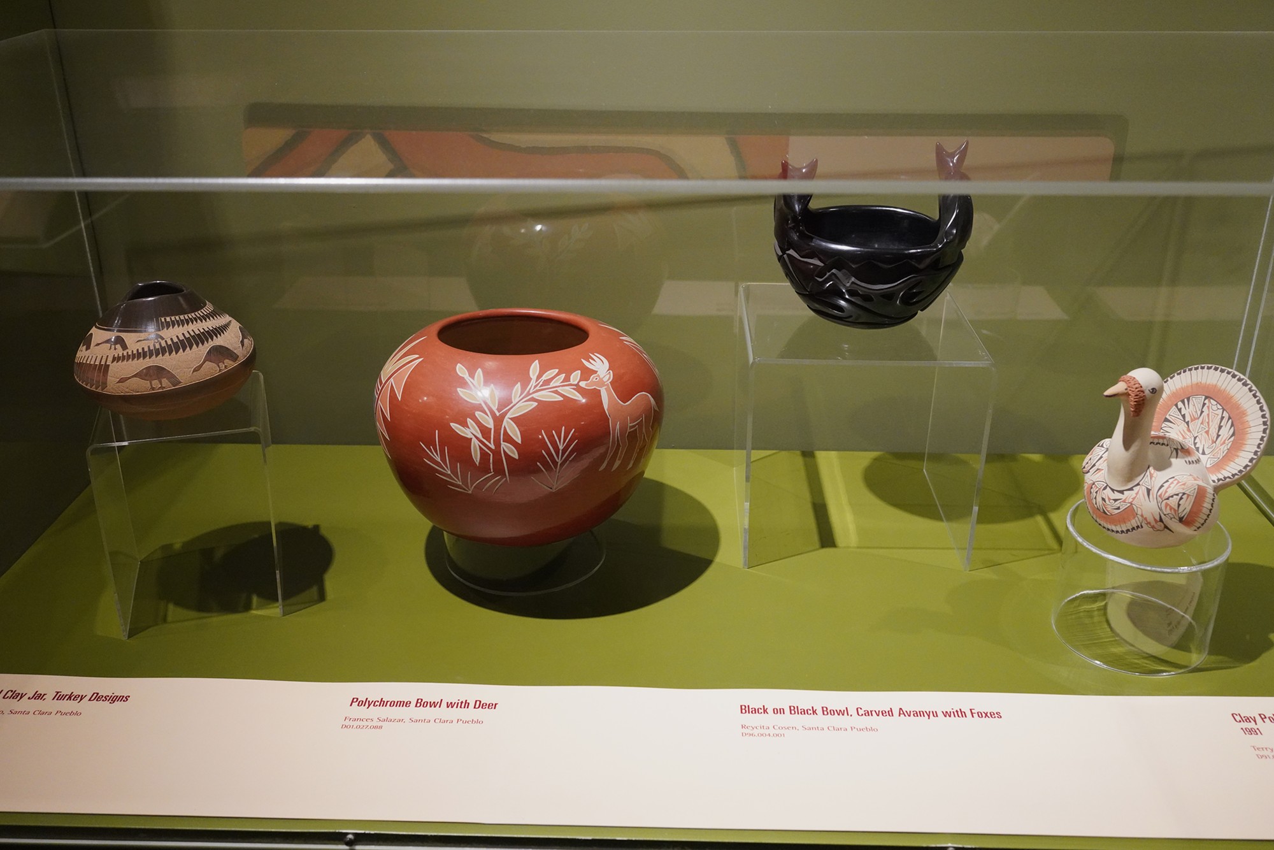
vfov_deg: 38.9
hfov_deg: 55.8
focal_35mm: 34
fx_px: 1203
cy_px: 425
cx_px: 637
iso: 6400
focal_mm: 34
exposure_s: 1/100
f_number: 5.6
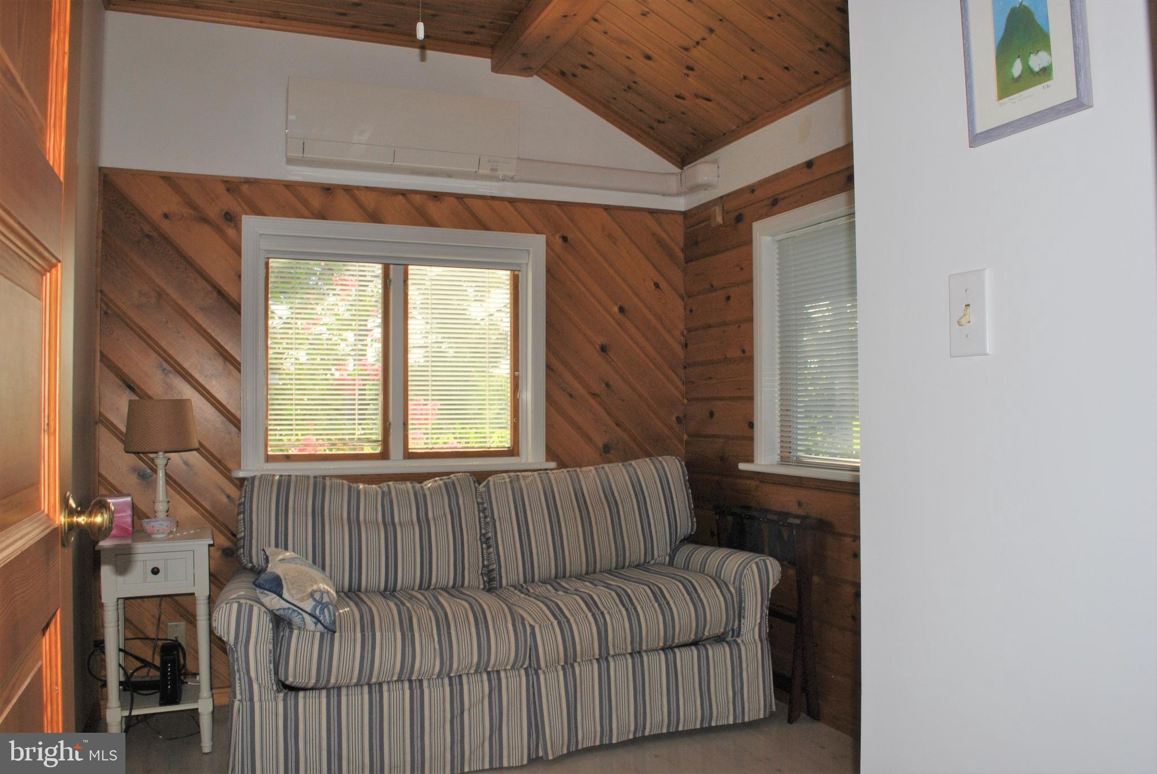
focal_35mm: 27
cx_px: 578
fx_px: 869
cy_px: 387
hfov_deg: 67.3
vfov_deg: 48.0
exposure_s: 1/60
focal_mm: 18
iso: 200
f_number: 3.5
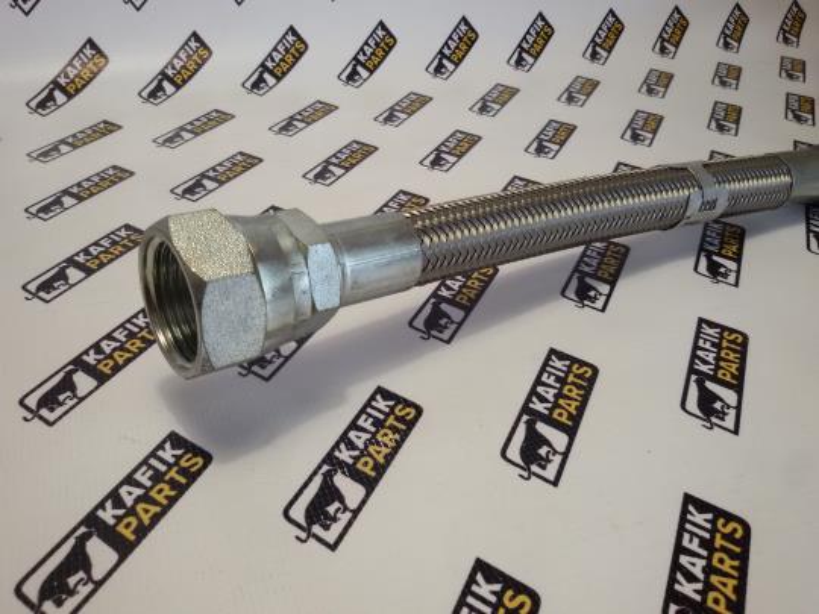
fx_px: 733
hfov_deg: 58.4
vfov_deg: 45.4
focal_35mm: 31
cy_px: 307
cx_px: 410
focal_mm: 2.93
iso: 64
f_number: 2.4
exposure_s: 1/50
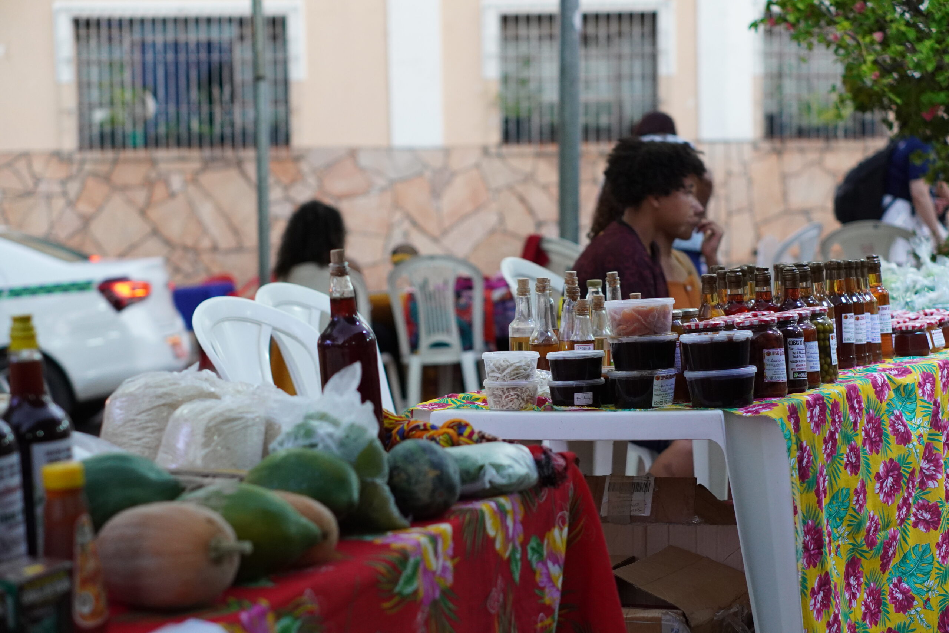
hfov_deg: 27.0
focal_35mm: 75
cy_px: 316
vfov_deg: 18.2
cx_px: 474
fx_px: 1977
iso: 1600
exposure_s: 1/160
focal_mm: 50
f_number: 2.5
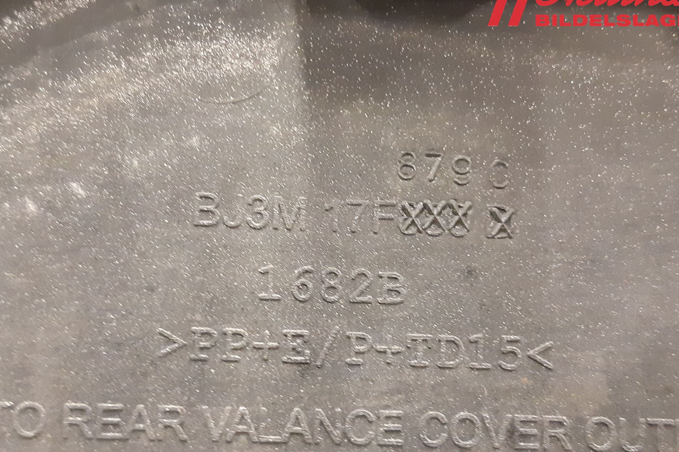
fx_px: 547
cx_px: 342
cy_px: 239
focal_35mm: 29
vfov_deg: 44.9
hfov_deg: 63.7
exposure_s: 1/25
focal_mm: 3.93
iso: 500
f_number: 1.7
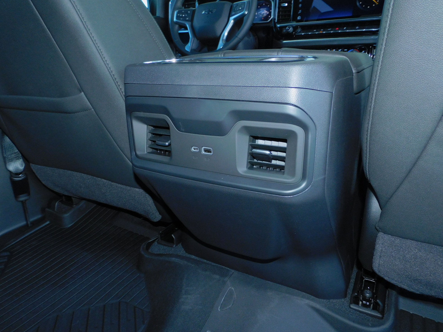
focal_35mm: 24
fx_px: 307
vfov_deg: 56.8
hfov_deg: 71.6
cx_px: 222
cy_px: 166
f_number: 3.3
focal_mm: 4.3
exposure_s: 1/30
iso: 200
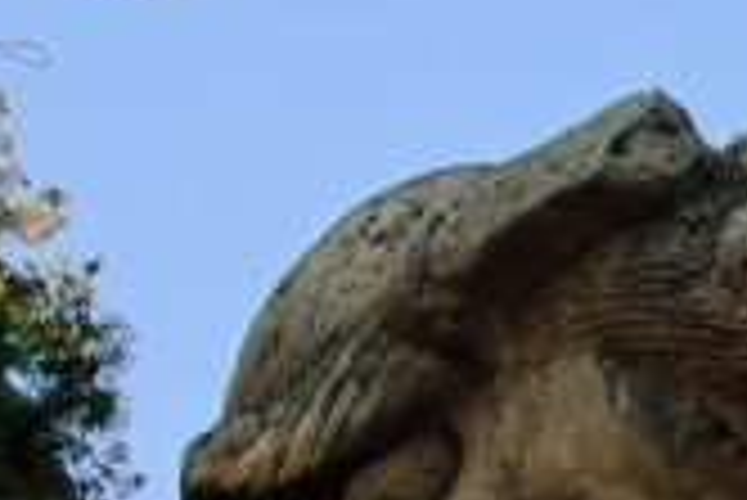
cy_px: 727
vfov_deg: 4.7
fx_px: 5999
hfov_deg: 6.4
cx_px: 2403
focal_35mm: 289
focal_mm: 25
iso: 200
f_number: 6.3
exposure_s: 1/250
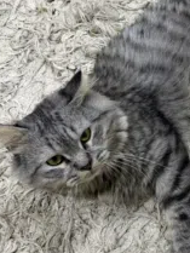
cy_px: 105
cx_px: 171
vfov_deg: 41.1
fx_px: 336
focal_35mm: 46
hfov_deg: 30.2
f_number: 1.78
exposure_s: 1/50
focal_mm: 6.76
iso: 200
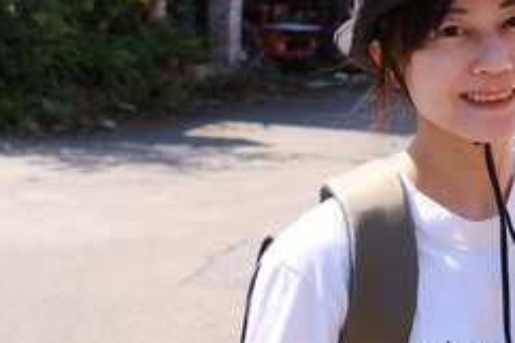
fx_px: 1244
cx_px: 787
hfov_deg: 20.0
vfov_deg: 15.5
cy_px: 26
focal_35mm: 87
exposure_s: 1/1250
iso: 320
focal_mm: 18
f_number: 3.2
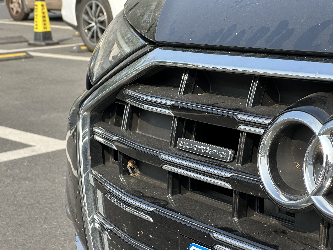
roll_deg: +0.9
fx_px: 741
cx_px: 166
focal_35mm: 77
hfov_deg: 25.3
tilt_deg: -11.8
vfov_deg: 19.1
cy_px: 125
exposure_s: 1/263
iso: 32
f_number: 2.8
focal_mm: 9
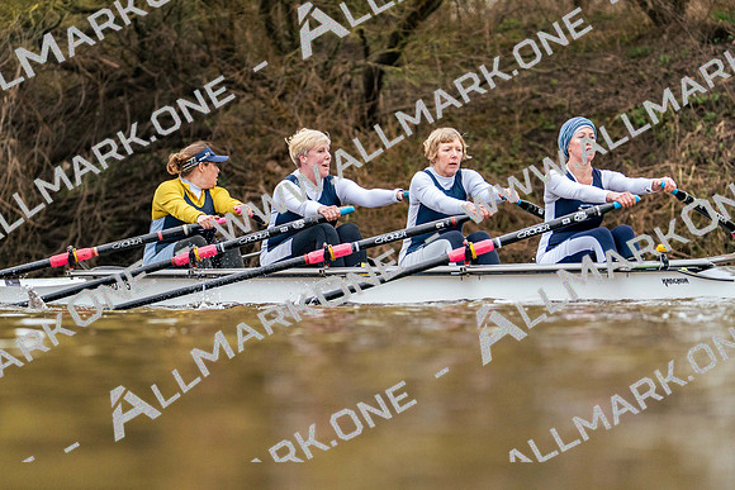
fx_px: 6963
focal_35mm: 341
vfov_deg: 4.0
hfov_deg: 6.0
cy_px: 245
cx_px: 368
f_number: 6.3
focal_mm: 341
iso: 4000
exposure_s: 1/1600
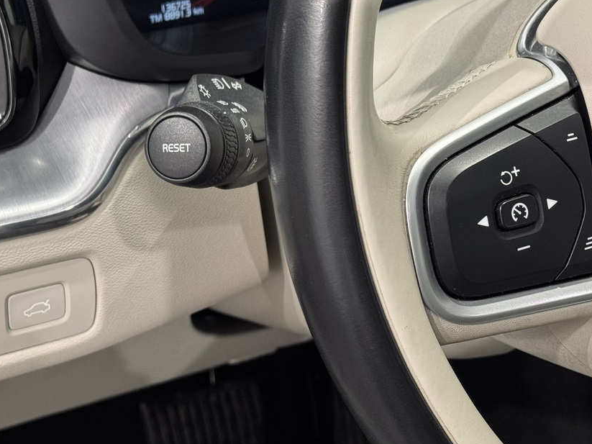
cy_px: 196
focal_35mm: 84
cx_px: 188
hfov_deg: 23.2
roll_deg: +0.7
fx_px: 1436
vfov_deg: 17.6
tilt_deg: -30.8
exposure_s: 1/50
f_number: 1.78
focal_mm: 6.76
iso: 100
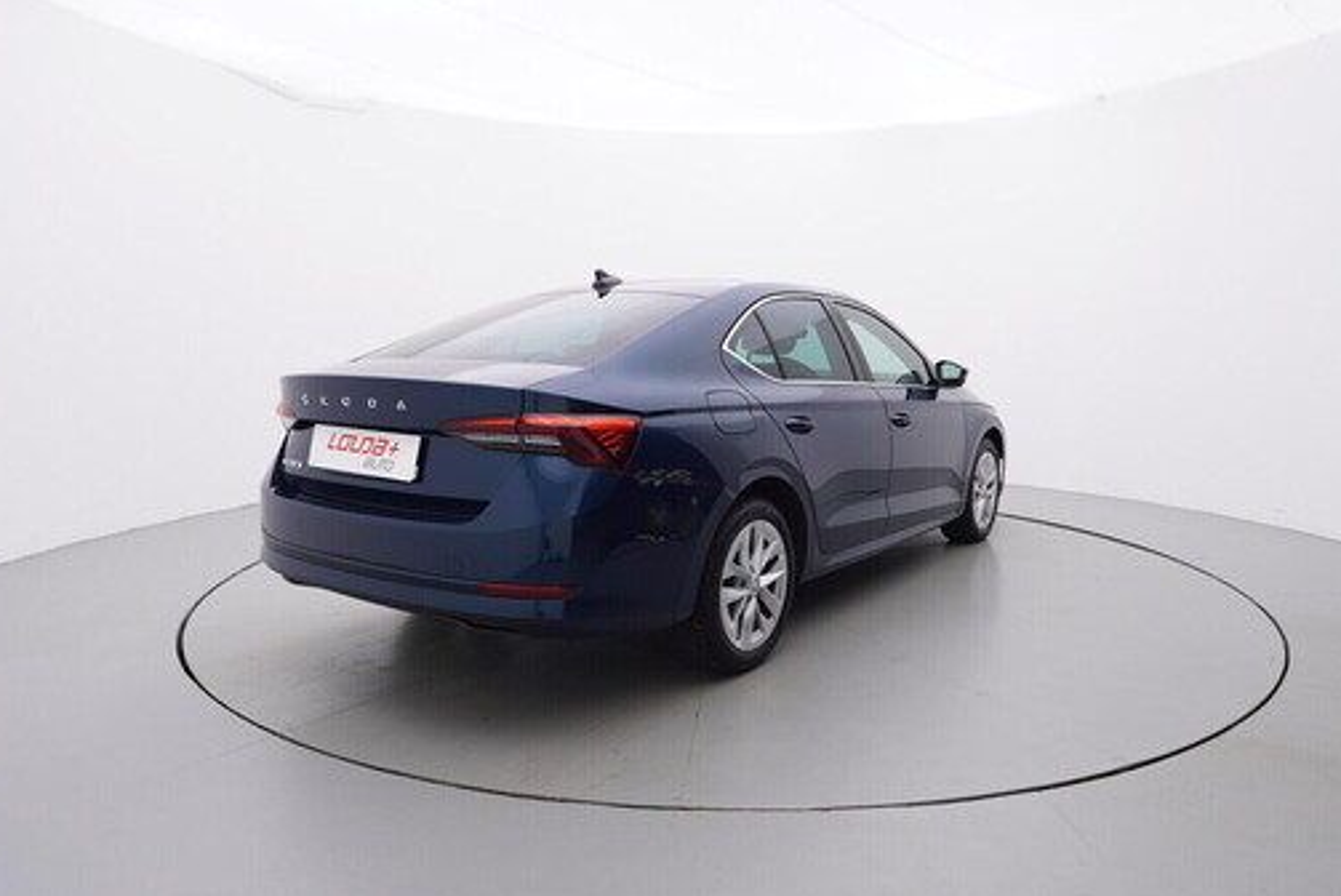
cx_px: 697
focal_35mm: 25
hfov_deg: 72.4
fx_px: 915
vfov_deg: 52.1
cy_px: 481
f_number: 5
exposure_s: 1/80
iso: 200
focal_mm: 15
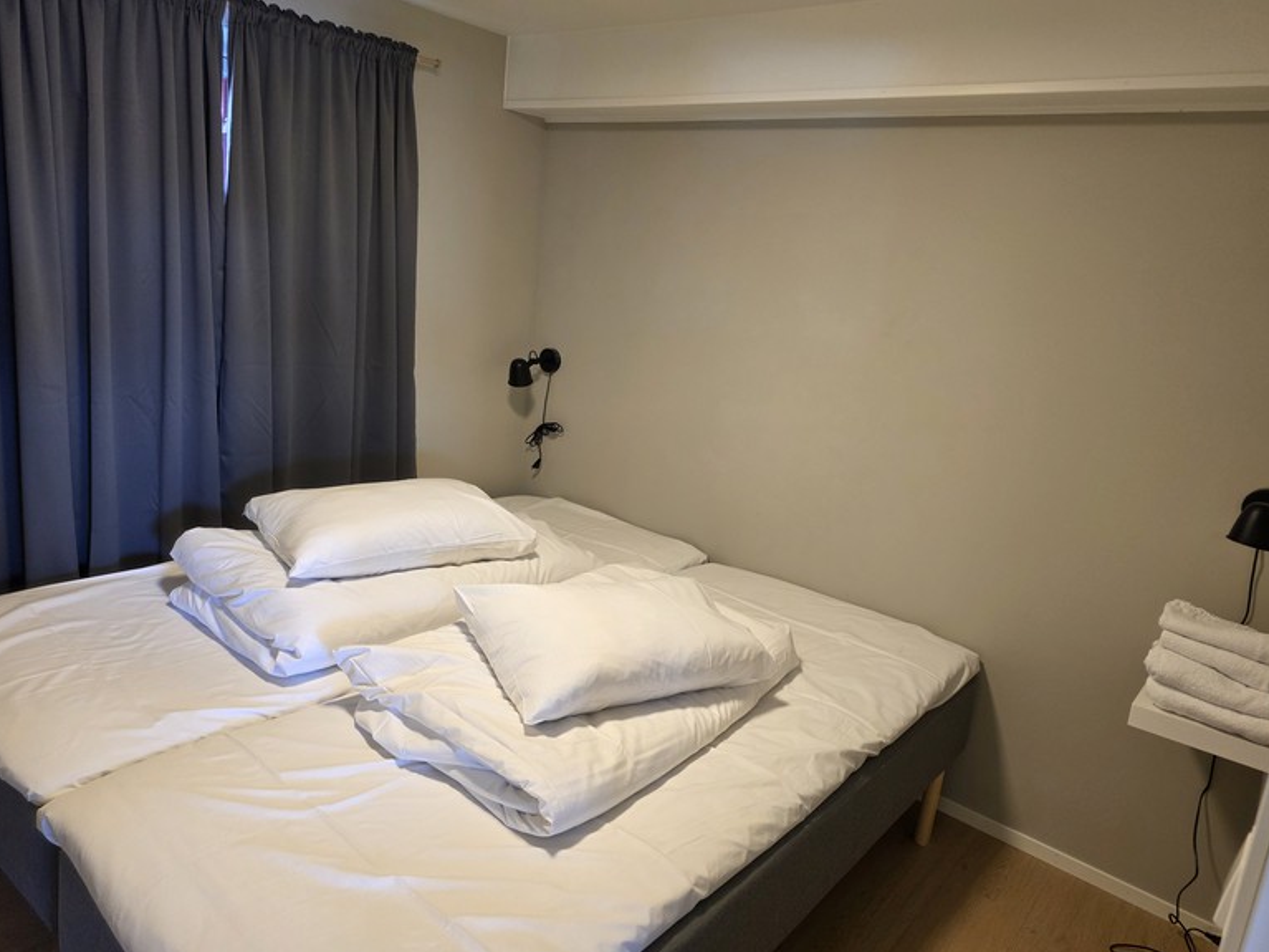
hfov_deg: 71.6
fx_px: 880
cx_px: 624
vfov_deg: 56.8
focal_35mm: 24
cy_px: 469
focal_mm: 6.3
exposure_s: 1/100
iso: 250
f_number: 1.7
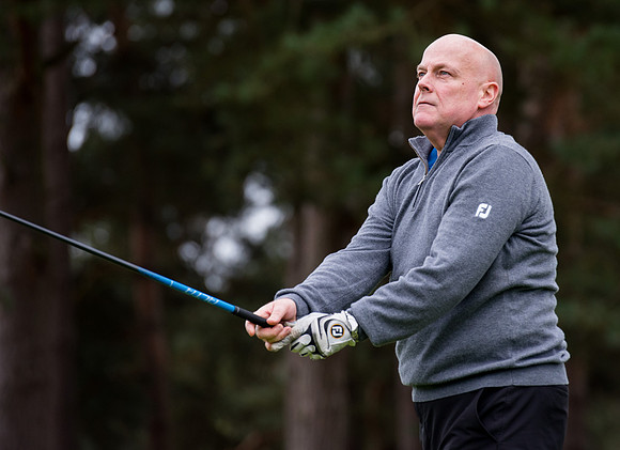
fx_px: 4558
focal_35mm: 257
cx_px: 387
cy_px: 176
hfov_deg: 7.8
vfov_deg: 5.7
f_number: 4
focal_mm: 200
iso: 800
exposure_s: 1/1000
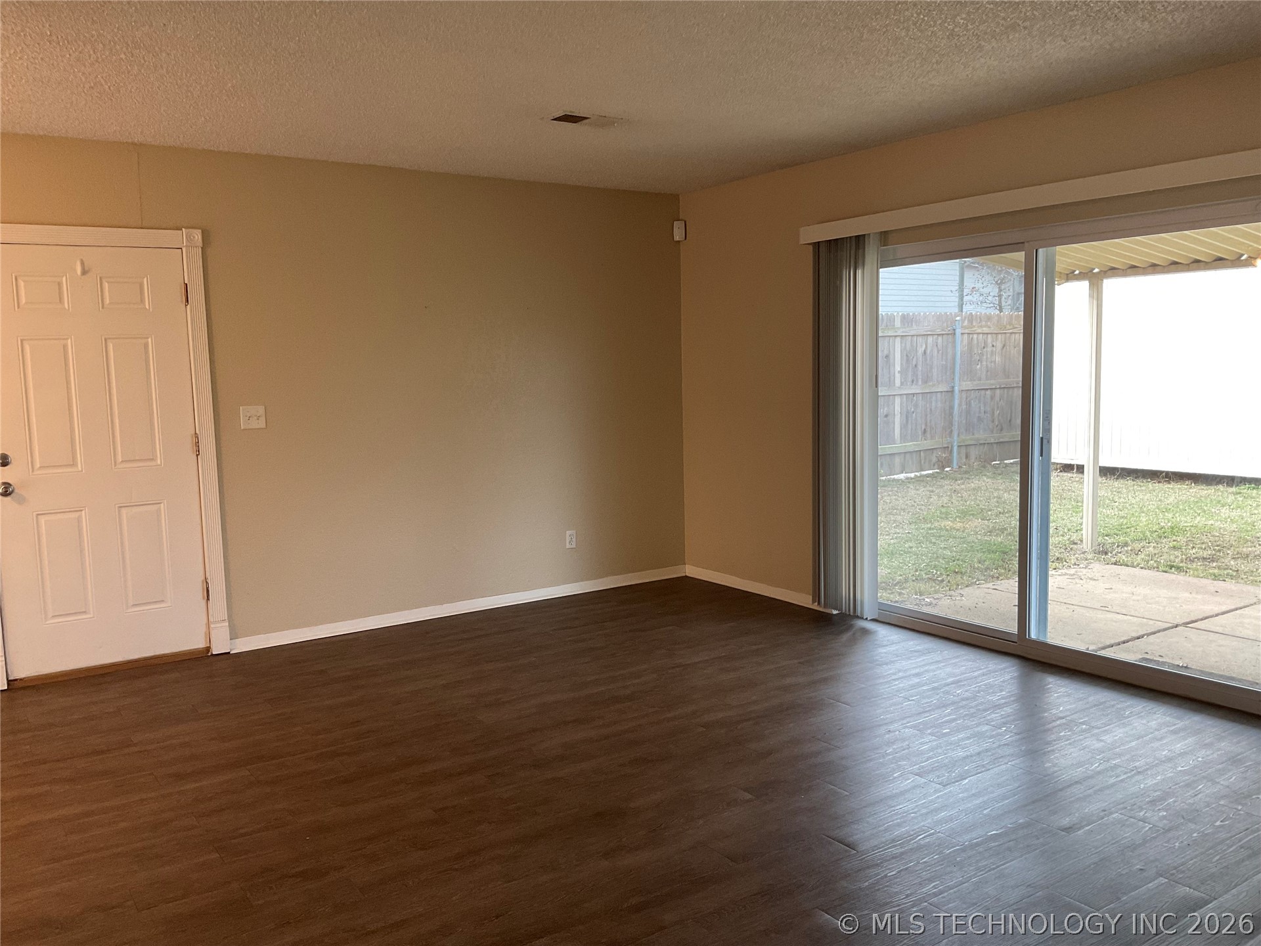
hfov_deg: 61.7
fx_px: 1056
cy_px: 473
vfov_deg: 48.2
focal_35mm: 29
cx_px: 630
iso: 64
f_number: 1.8
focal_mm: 3
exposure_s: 1/60
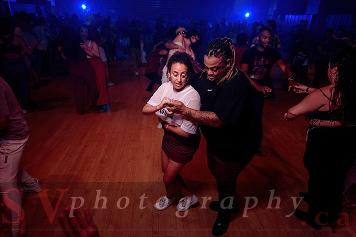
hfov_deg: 72.2
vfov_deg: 51.9
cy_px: 118
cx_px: 178
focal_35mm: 25
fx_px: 244
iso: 800
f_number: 2.8
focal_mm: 24
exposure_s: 1/60
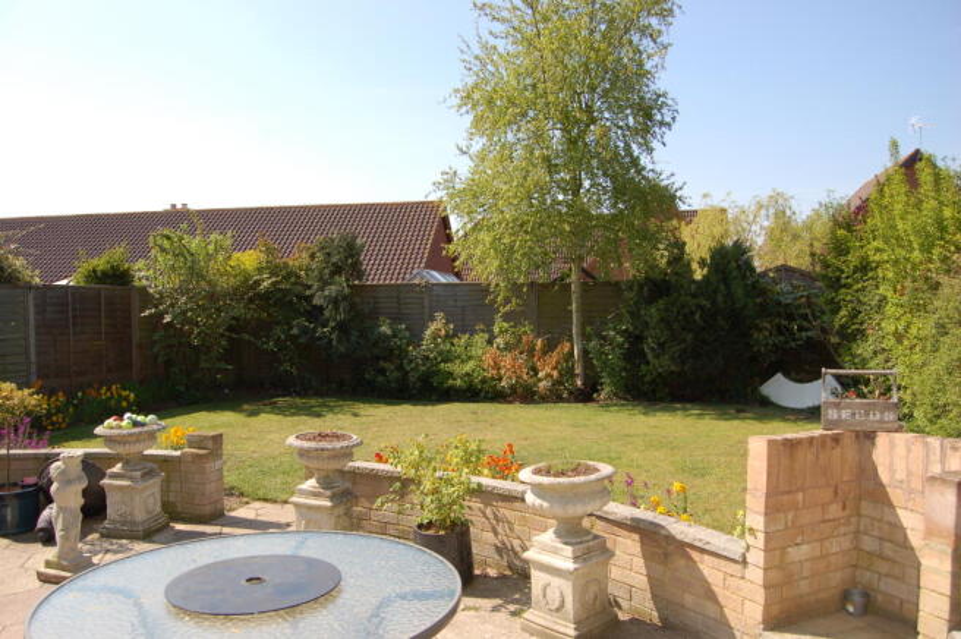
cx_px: 480
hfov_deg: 35.1
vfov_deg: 23.7
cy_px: 320
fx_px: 1520
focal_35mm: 57
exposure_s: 1/500
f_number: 7.1
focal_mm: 38
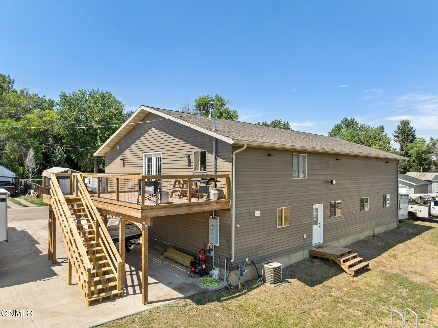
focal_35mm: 24
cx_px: 219
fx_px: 304
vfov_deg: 56.8
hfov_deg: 71.6
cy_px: 164
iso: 100
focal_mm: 12.29
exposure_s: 1/500
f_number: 6.3
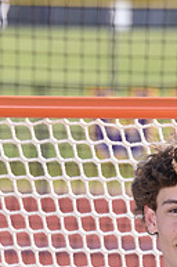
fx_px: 3678
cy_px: 397
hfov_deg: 2.8
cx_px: 208
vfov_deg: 4.1
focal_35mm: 497
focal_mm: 165
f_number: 5.6
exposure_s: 1/250
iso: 125
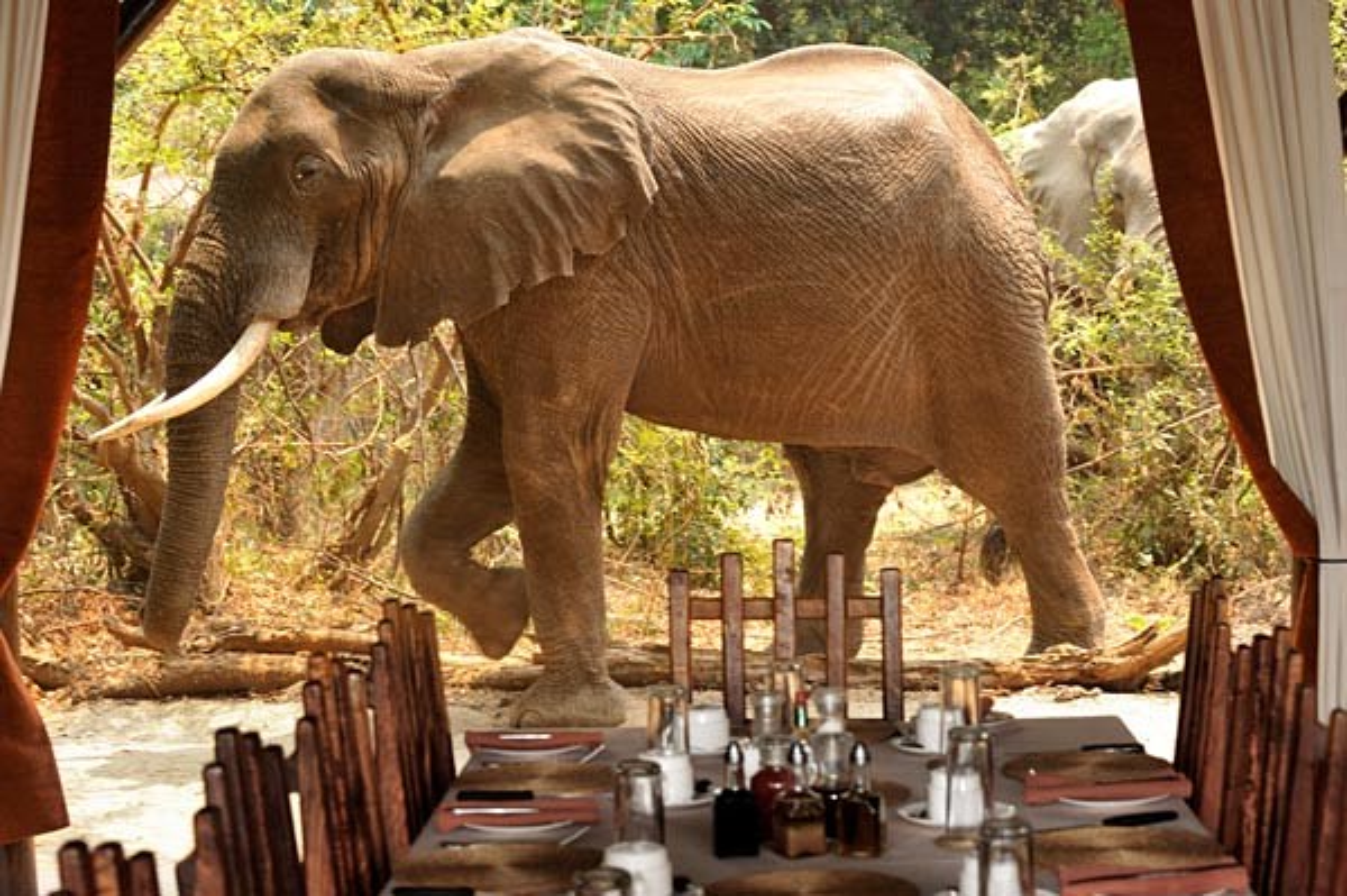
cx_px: 674
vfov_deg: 19.4
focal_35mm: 70
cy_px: 448
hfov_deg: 28.9
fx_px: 2617
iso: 400
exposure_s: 1/80
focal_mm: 70
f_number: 9
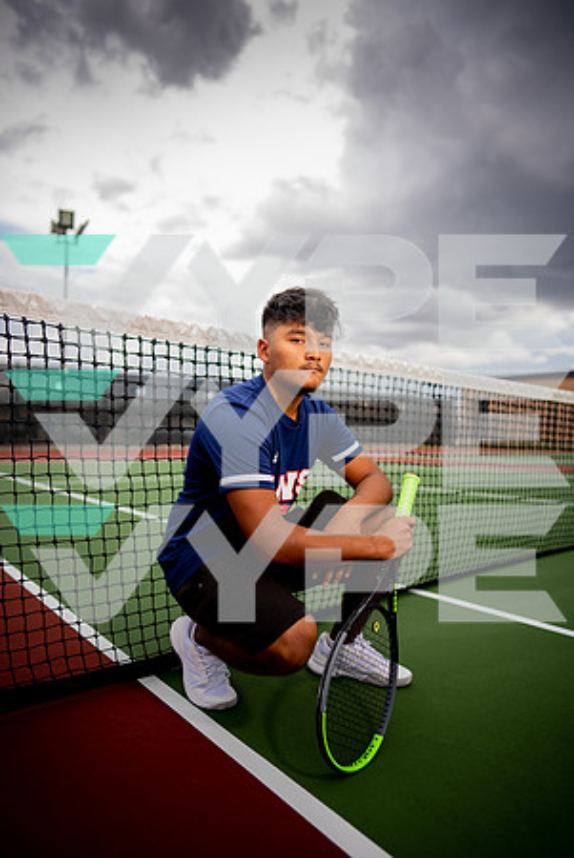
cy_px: 429
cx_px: 287
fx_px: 573
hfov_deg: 53.2
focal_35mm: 24
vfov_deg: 73.7
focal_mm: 24
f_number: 1.4
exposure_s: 1/1250
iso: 50
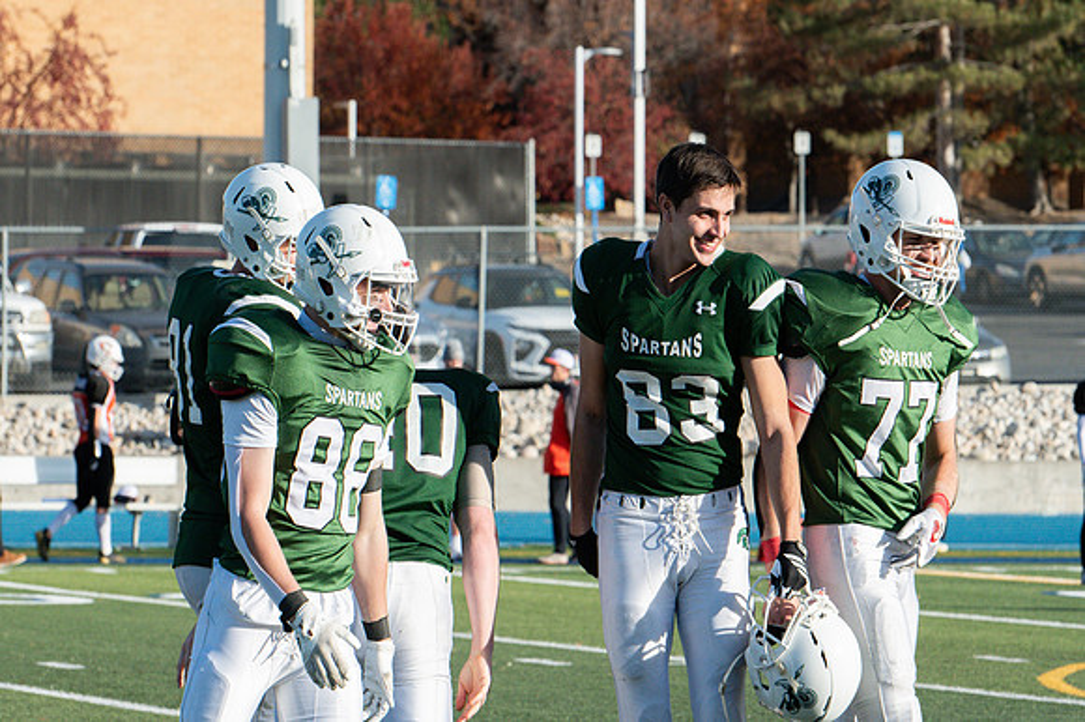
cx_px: 542
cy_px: 284
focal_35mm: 194
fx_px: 5845
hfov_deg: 10.6
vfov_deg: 7.1
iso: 2000
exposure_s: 1/3200
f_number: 6.3
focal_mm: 160
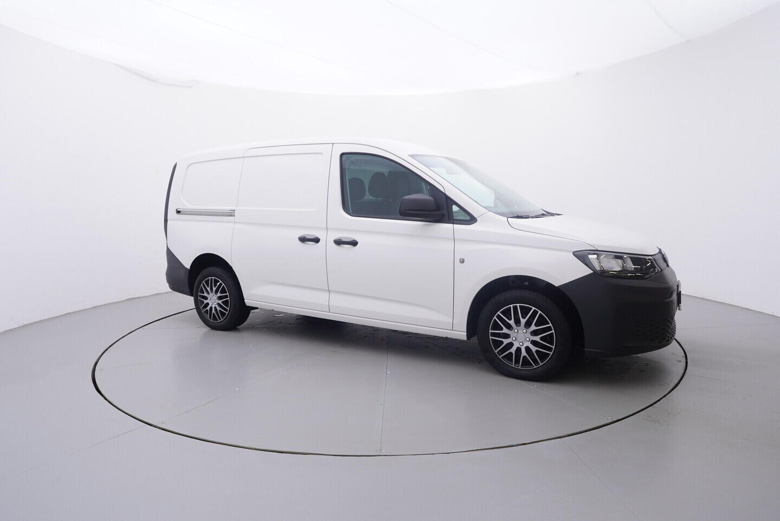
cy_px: 260
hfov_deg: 77.3
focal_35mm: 22
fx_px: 488
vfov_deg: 56.2
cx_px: 390
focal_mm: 15
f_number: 5
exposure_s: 1/80
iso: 200
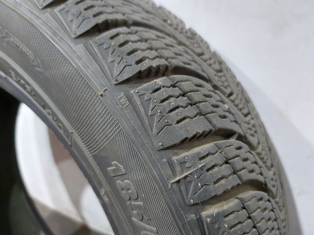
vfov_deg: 56.8
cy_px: 118
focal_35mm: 24
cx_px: 157
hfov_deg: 71.6
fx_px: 218
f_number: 1.8
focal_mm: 5.23
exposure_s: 1/33
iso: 320
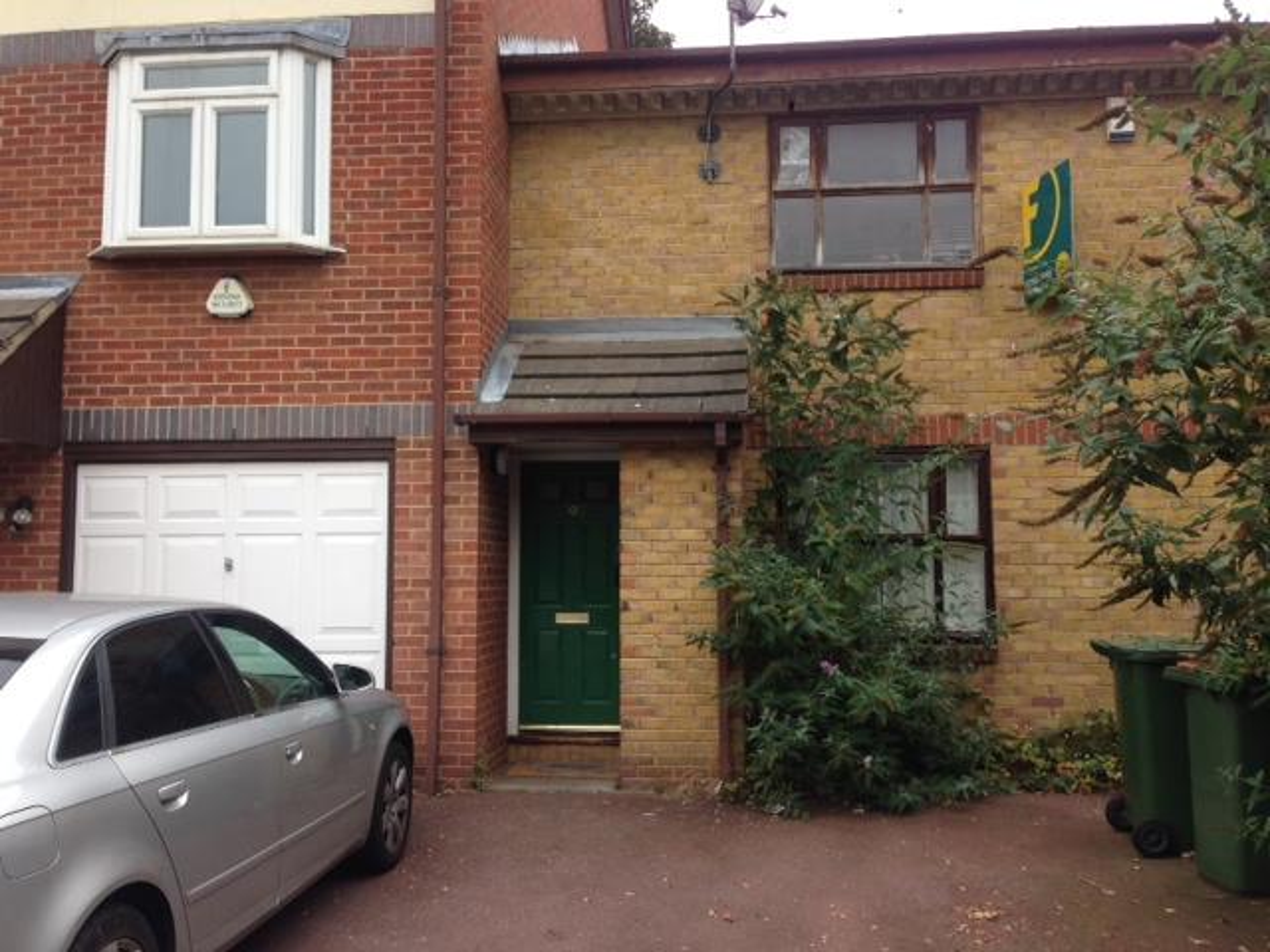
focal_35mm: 33
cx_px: 635
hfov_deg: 55.4
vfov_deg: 42.9
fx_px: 1211
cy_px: 476
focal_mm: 4.12
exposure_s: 1/192
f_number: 2.4
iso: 50
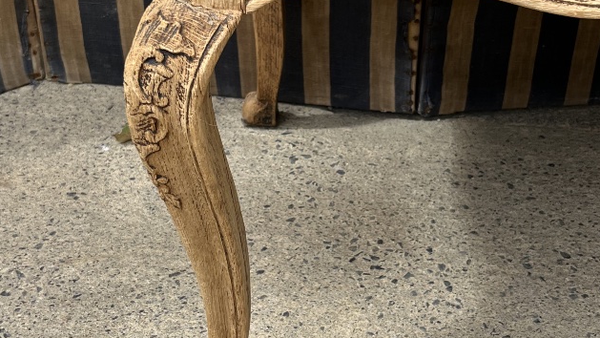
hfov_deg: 38.4
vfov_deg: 22.2
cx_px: 336
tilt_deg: -34.6
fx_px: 859
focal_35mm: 54
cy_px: 152
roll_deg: -2.1
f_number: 1.6
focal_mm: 5.1
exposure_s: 1/1957
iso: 50
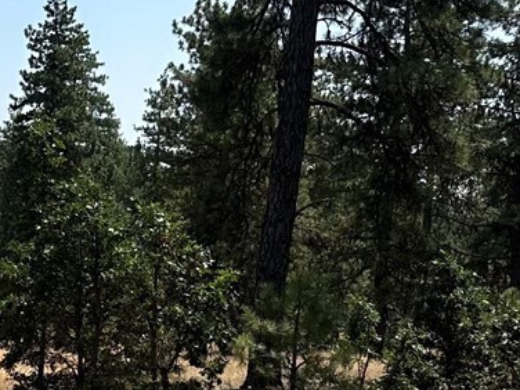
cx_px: -205
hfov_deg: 17.7
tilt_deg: -4.8
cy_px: 350
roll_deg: -0.9
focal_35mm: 102
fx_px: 1532
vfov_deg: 14.4
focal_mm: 6.86
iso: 80
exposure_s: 1/4545
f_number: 1.78
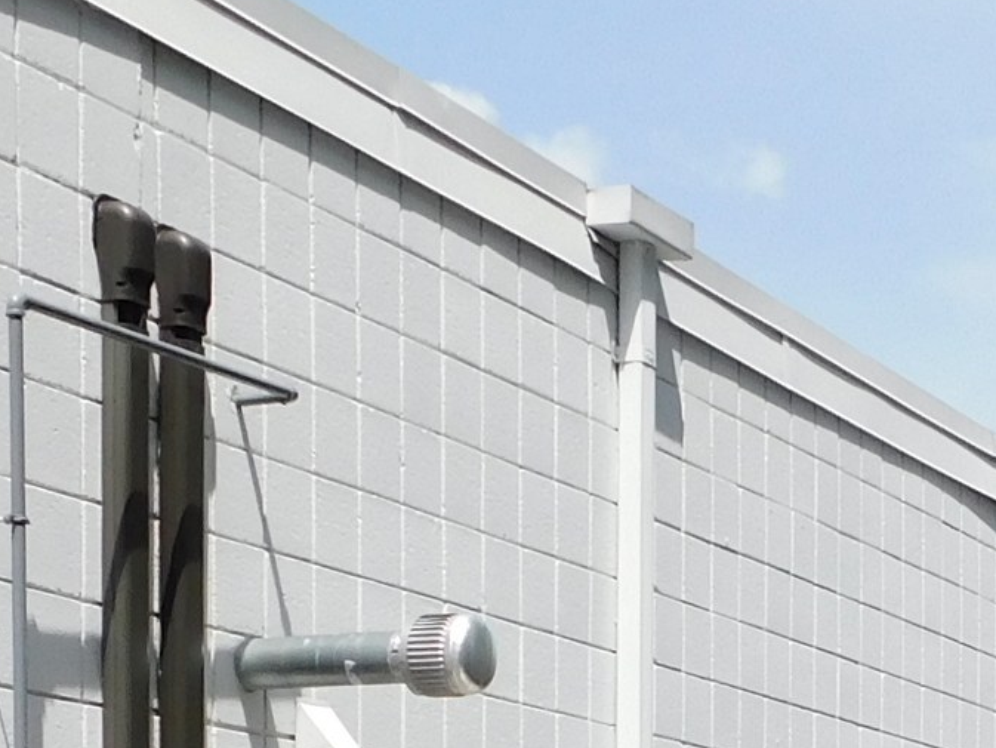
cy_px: 1240
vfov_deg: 13.1
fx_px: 3022
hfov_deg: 18.4
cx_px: 895
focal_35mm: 105
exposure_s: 1/400
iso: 125
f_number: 6
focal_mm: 4
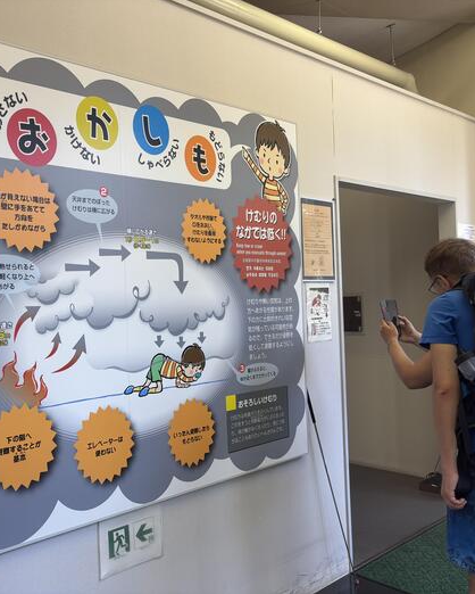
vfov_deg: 52.8
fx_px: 597
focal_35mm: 34
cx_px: 130
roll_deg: +1.6
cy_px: 296
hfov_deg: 42.3
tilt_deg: +0.5
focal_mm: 5.96
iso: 40
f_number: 1.6
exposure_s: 1/100
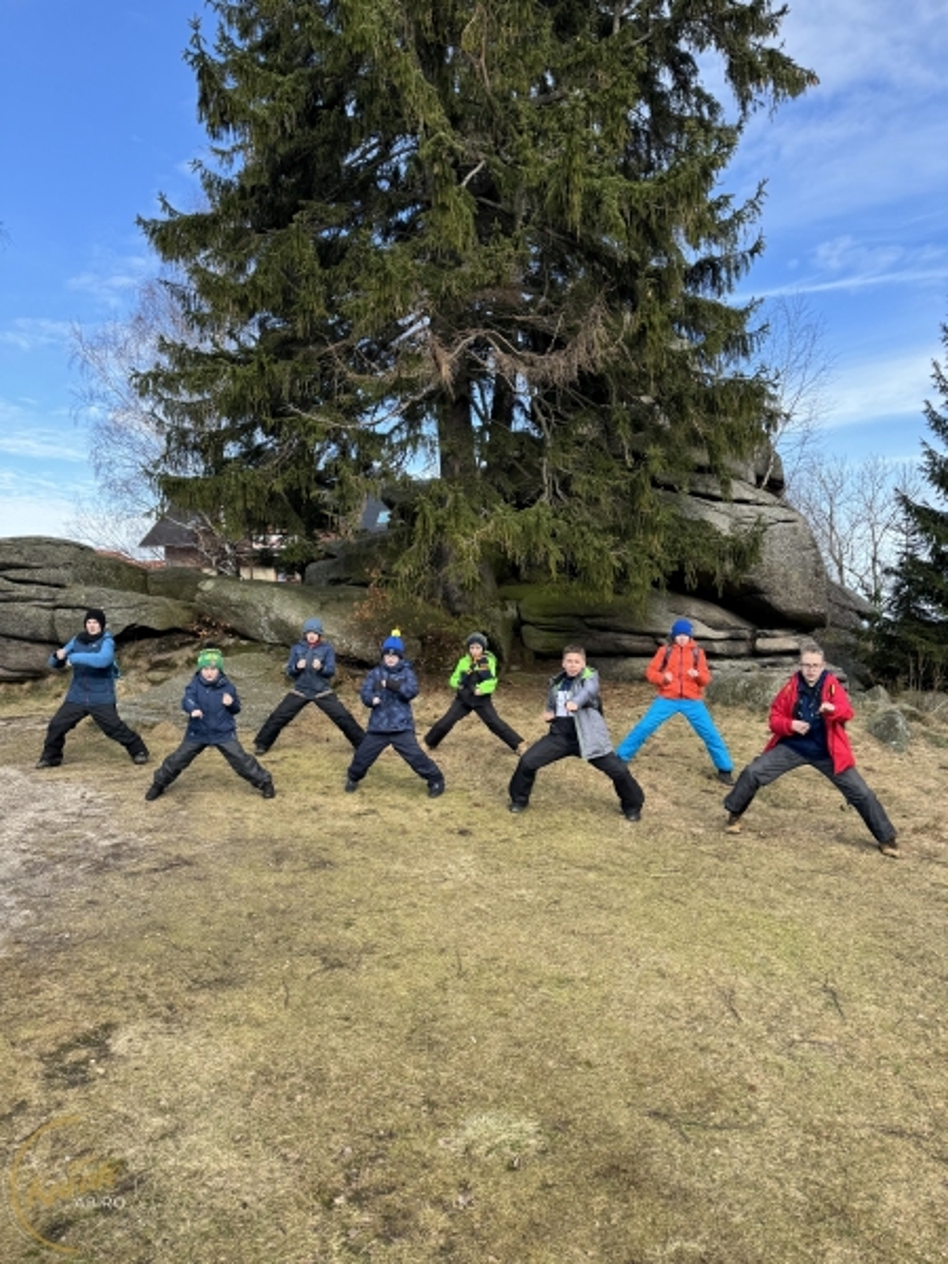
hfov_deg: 56.8
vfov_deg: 71.6
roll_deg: +0.6
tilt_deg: +0.0
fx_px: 876
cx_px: 474
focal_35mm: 24
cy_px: 632
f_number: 1.78
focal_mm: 6.86
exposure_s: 1/1151
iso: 80
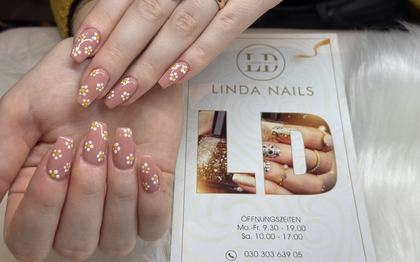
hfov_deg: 39.6
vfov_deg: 25.3
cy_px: 108
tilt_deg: -40.8
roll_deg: +2.8
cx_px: 210
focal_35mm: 51
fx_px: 584
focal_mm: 6.76
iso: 64
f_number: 1.78
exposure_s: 1/337
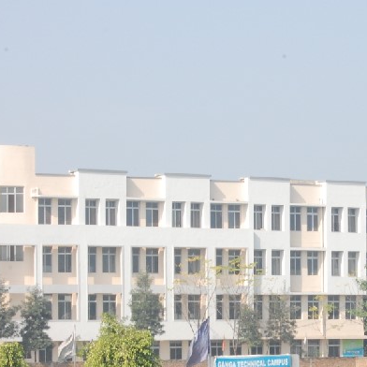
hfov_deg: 11.3
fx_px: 1835
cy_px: 296
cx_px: 334
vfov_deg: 11.4
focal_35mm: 153
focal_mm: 46
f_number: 20
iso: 800
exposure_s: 1/125
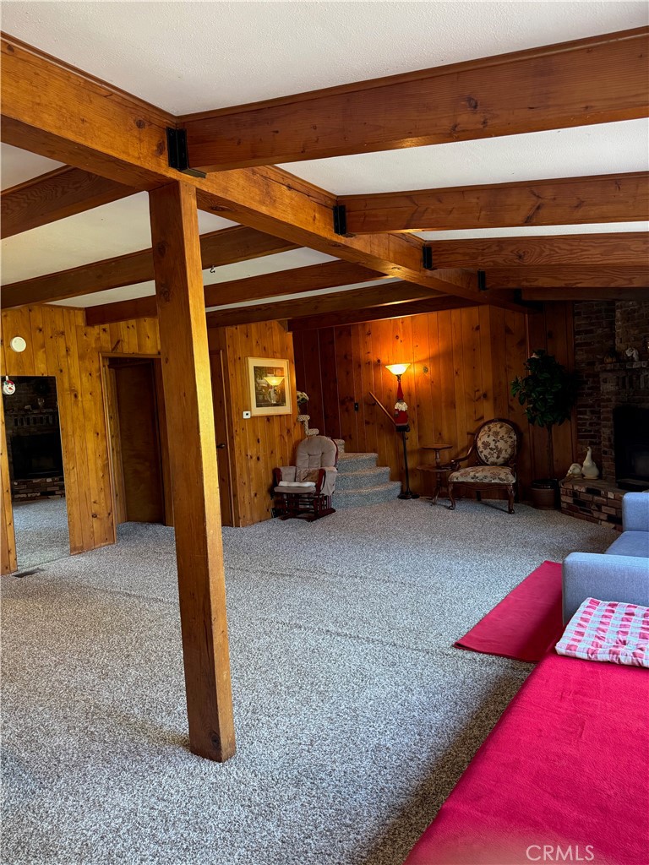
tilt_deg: -2.7
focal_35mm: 24
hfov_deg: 56.8
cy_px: 432
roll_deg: +2.8
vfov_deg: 71.6
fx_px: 600
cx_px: 324
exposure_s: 1/60
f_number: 1.78
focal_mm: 6.76
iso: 320
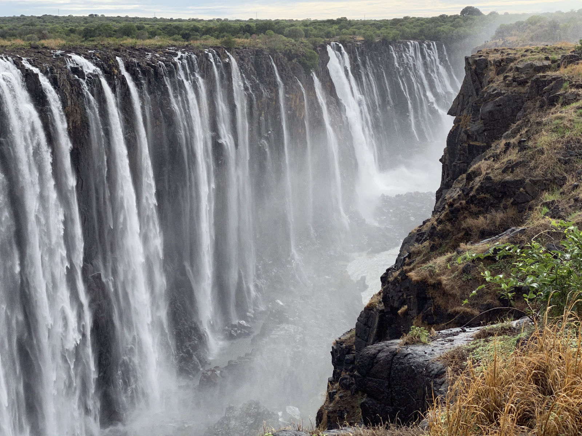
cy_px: 218
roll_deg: +0.5
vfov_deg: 28.0
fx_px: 874
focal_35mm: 52
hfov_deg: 36.8
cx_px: 291
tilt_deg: -11.1
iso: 20
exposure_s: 1/1295
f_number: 2
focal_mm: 6
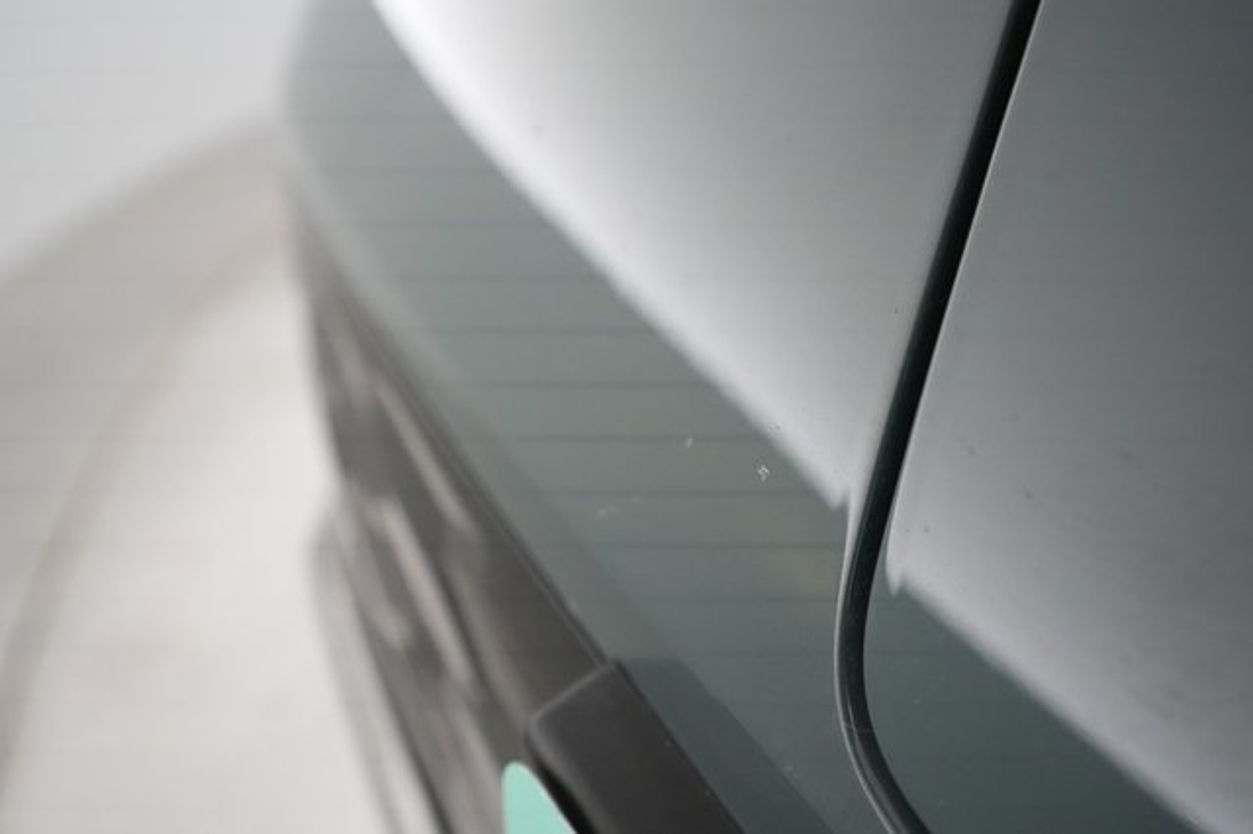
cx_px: 626
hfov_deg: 65.5
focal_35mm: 28
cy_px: 417
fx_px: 974
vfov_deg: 46.4
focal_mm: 28
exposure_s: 1/125
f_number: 5
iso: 5000
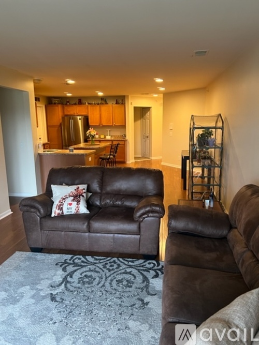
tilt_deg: -10.6
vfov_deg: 67.3
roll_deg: +0.1
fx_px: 259
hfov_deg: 53.0
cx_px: 130
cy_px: 172
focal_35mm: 26
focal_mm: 5.7
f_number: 1.5
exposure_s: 1/60
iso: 320
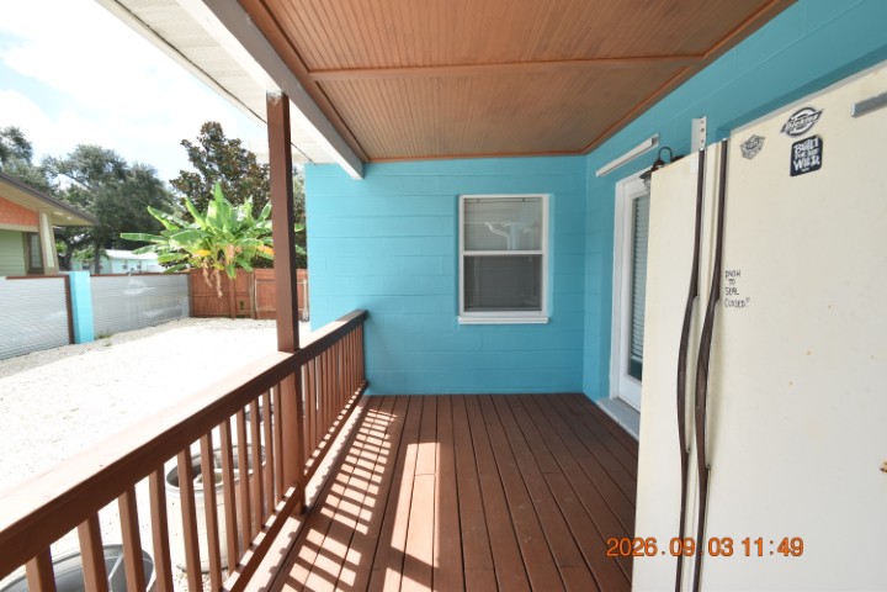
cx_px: 444
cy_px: 296
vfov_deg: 77.3
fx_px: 370
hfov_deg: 100.4
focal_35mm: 15
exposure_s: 1/250
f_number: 8
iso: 220
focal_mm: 10
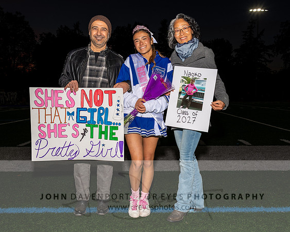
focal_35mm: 33
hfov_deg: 54.6
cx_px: 156
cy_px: 121
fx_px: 280
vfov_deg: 44.9
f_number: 8
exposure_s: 1/200
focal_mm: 24
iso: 200
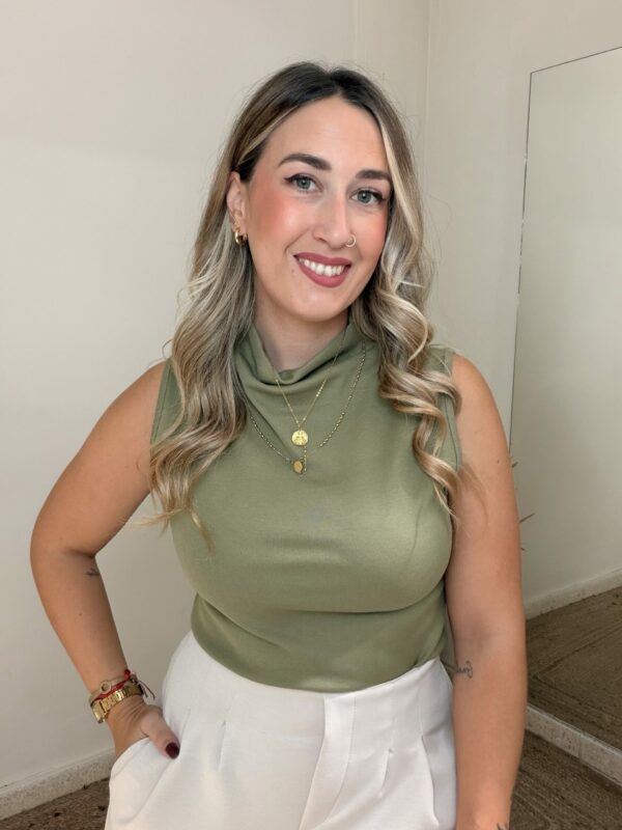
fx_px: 719
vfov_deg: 60.0
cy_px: 415
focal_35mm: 30
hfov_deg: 46.8
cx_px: 311
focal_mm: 2.71
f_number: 1.9
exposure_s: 1/74
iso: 80
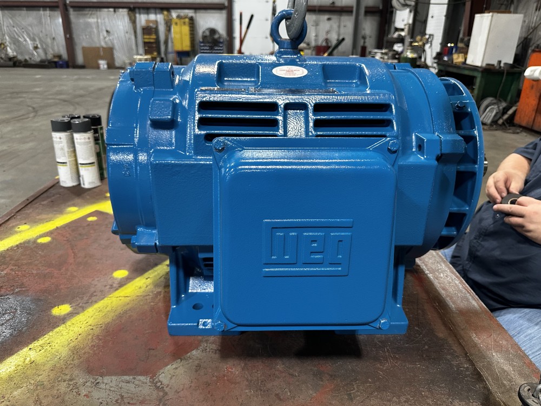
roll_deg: -1.3
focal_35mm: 24
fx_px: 375
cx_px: 270
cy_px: 203
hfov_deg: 71.6
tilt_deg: -22.9
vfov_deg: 56.8
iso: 320
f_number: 1.78
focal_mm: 6.86
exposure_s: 1/60
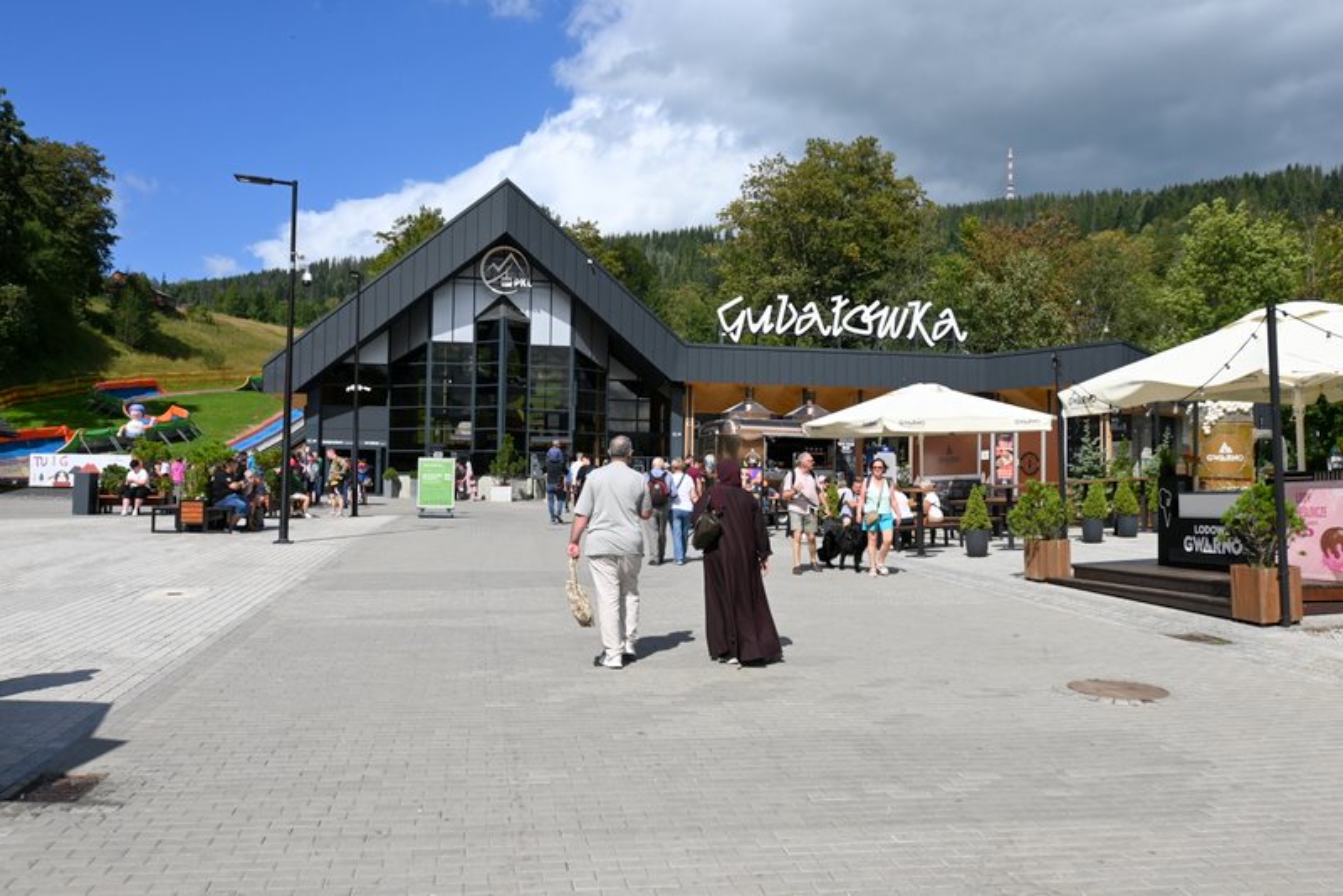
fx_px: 1147
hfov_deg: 60.7
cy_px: 448
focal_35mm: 31
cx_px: 672
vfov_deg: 42.7
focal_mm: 20.5
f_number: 8
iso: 125
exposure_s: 1/500
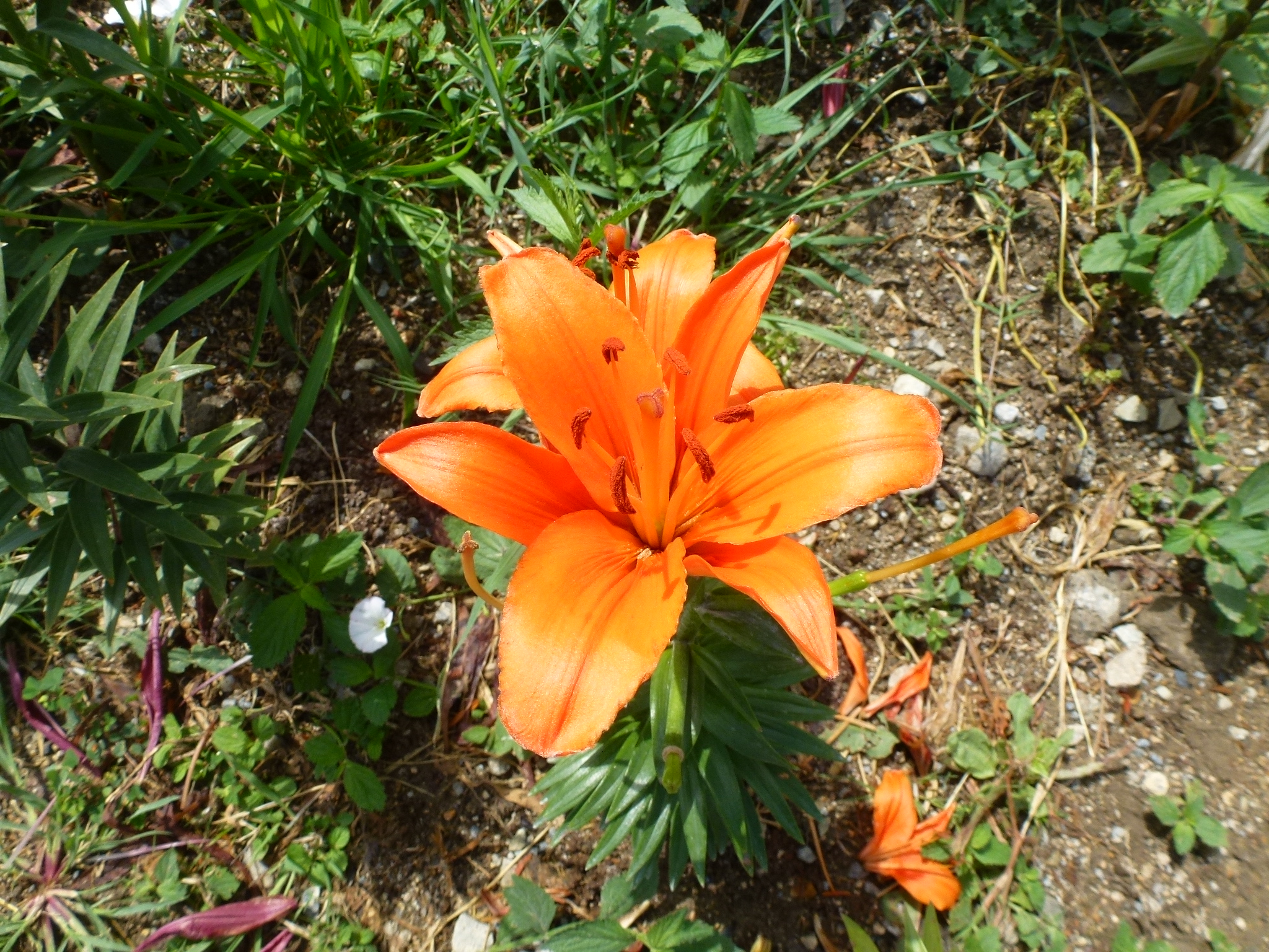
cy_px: 476
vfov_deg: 56.8
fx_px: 880
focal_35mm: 24
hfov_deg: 71.6
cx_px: 634
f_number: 4
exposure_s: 1/640
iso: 100
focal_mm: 4.3
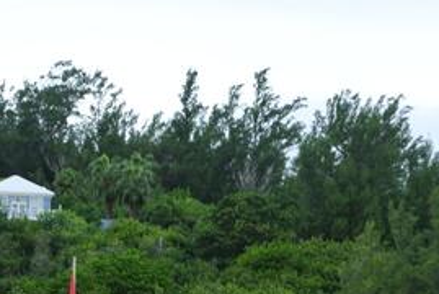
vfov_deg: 7.1
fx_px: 2356
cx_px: 180
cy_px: 336
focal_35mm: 193
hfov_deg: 10.6
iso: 100
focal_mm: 30
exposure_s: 1/250
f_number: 5.6
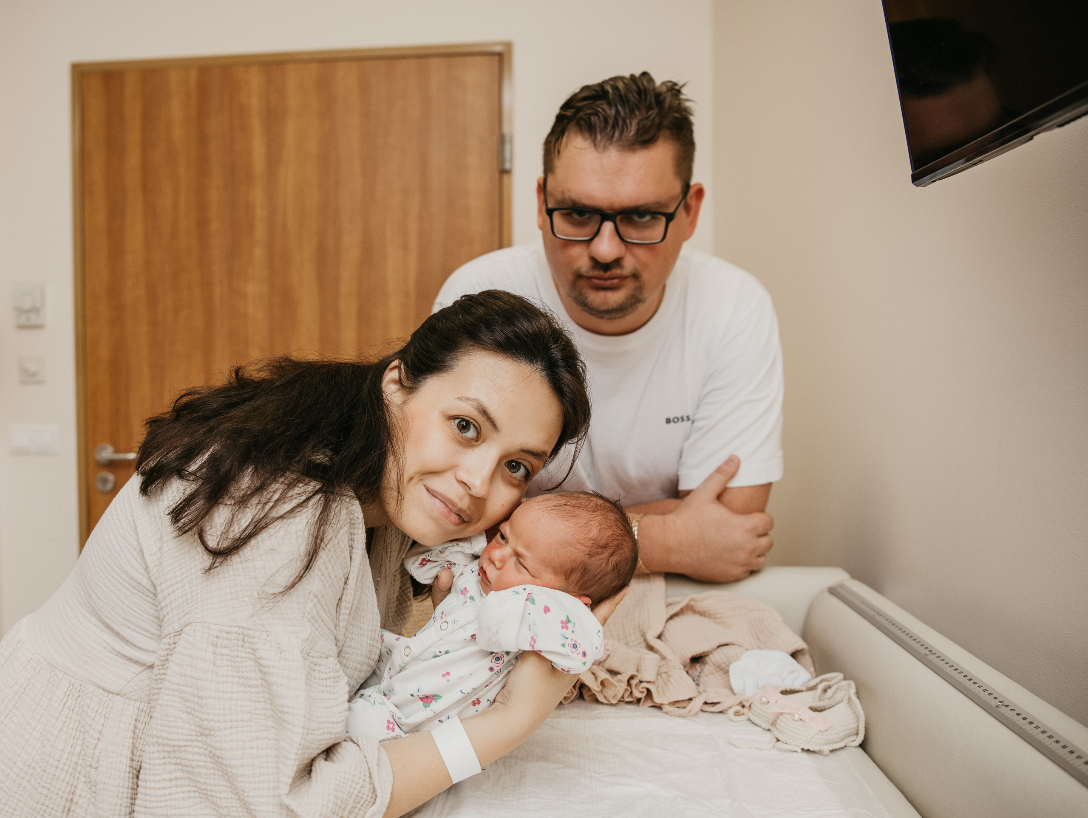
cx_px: 416
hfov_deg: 53.8
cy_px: 440
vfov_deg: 42.2
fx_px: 1059
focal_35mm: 34
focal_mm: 28
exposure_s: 1/160
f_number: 3.5
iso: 200
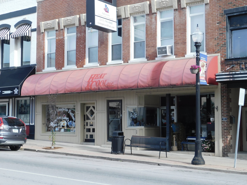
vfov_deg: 24.8
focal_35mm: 59
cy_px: 92
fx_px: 421
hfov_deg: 32.7
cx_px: 124
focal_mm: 10.4
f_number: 4
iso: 125
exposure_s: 1/250
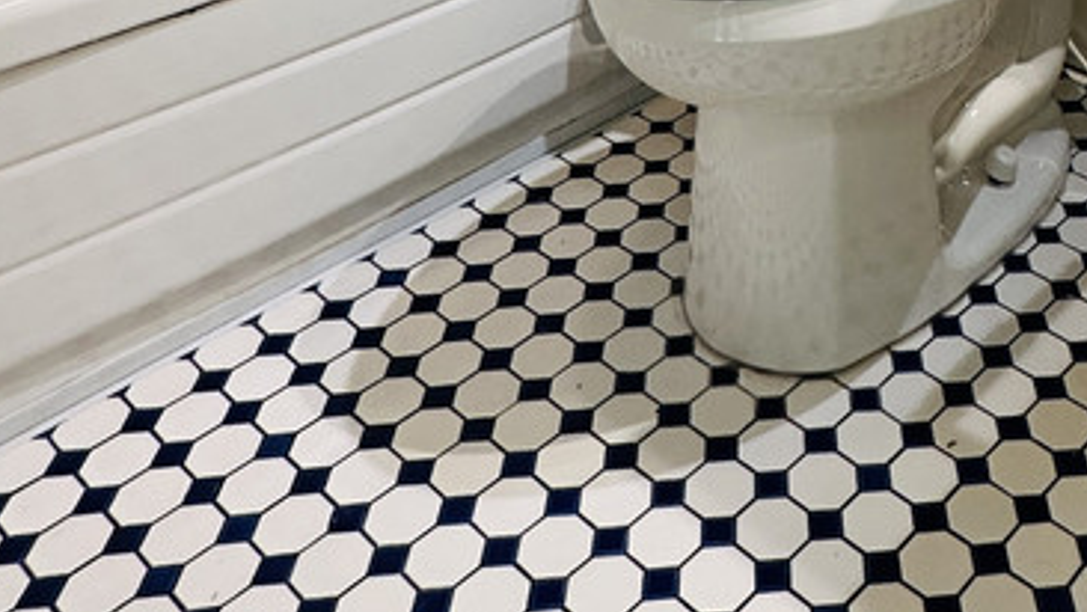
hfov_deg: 40.6
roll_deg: -0.7
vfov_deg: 17.8
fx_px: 1384
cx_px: 909
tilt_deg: -2.1
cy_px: -600
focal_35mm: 48
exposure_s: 1/60
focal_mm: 2.22
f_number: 2.2
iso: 160
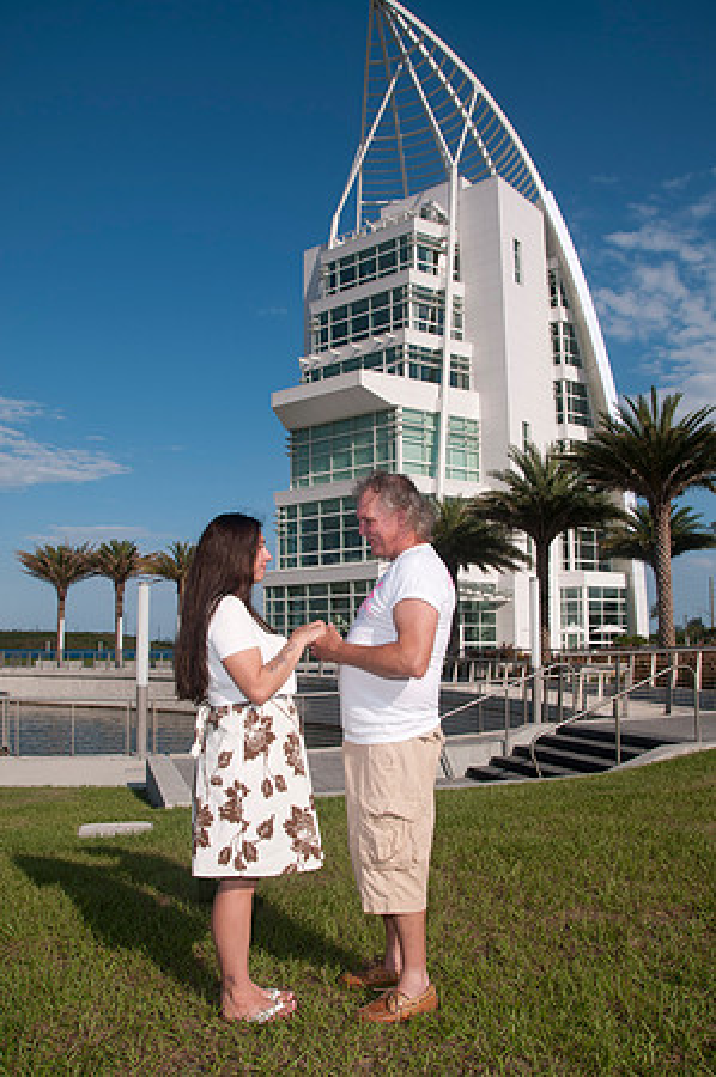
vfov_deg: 67.4
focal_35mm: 27
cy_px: 538
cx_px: 358
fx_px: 807
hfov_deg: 47.8
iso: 100
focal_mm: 18
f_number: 11
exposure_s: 1/250
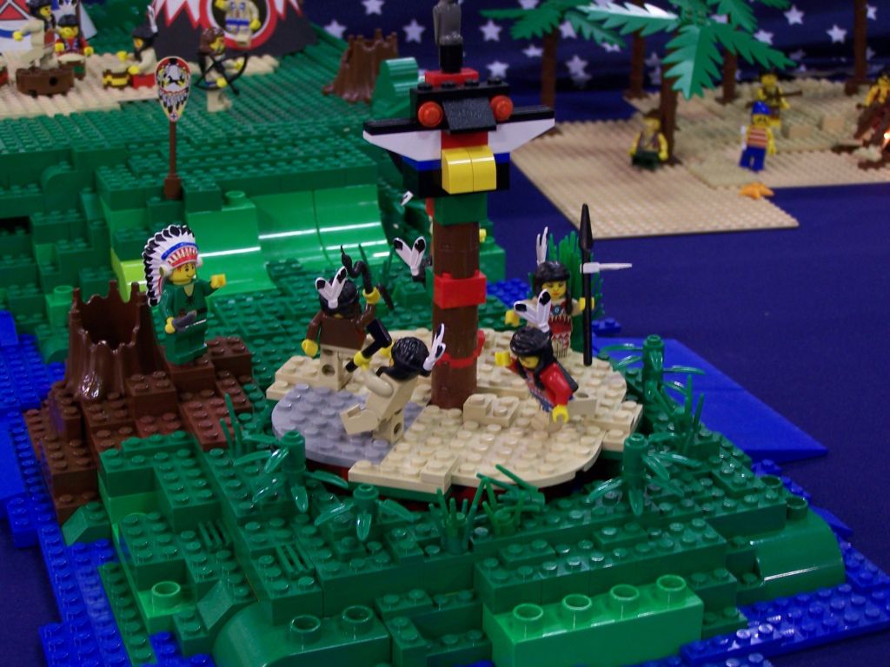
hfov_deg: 30.3
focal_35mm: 64
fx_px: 1645
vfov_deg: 22.9
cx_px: 445
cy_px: 334
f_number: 3.2
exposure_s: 1/2
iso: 80
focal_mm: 10.7
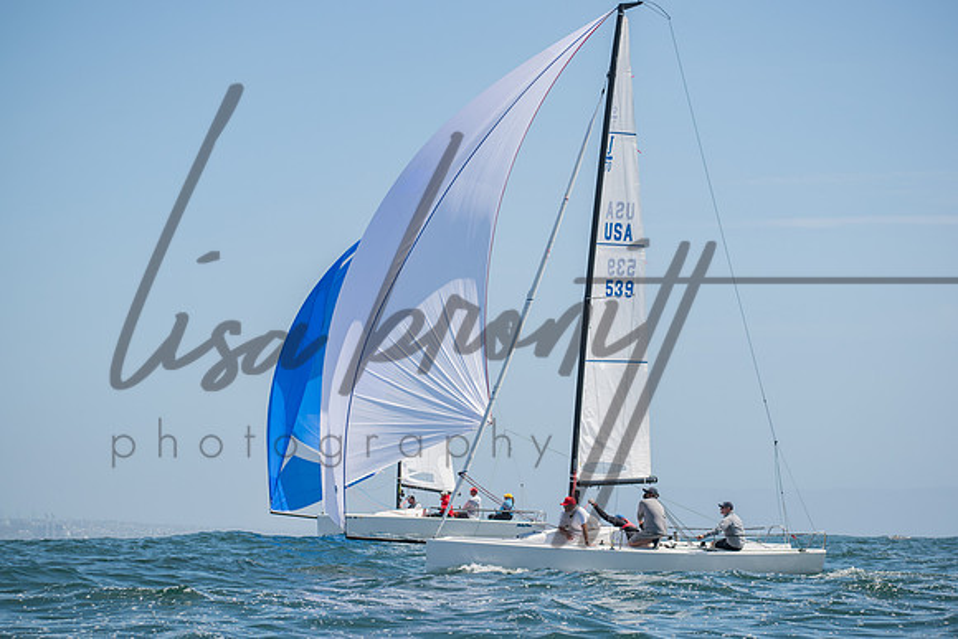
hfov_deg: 16.1
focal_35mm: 127
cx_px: 479
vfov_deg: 10.8
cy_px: 320
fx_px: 3383
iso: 200
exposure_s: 1/1000
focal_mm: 82
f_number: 6.3
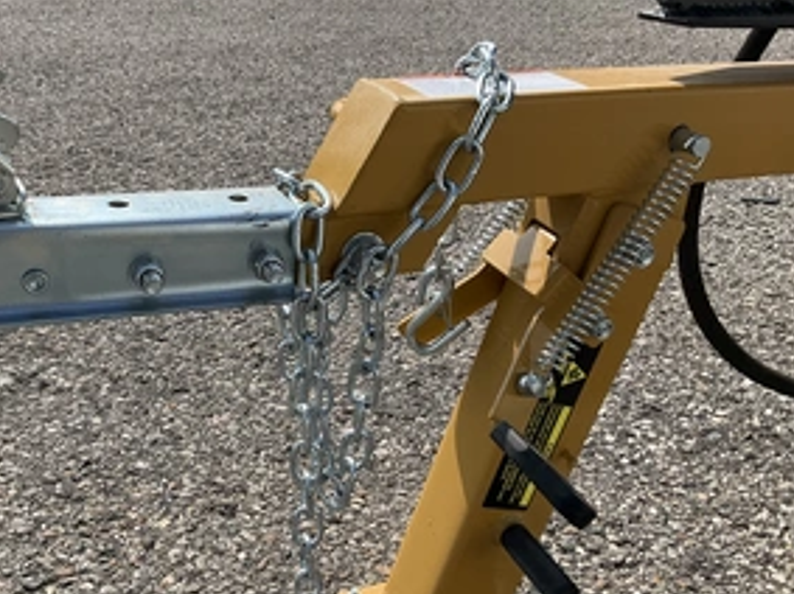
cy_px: 364
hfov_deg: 45.5
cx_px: 311
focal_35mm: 41
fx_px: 940
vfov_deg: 35.0
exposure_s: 1/1848
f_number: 1.8
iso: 25
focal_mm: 3
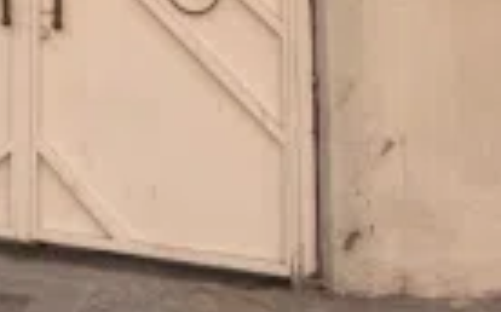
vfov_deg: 9.9
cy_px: -395
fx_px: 1610
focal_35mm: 118
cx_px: -160
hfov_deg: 16.6
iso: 80
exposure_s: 1/379
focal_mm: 6.76
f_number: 1.78
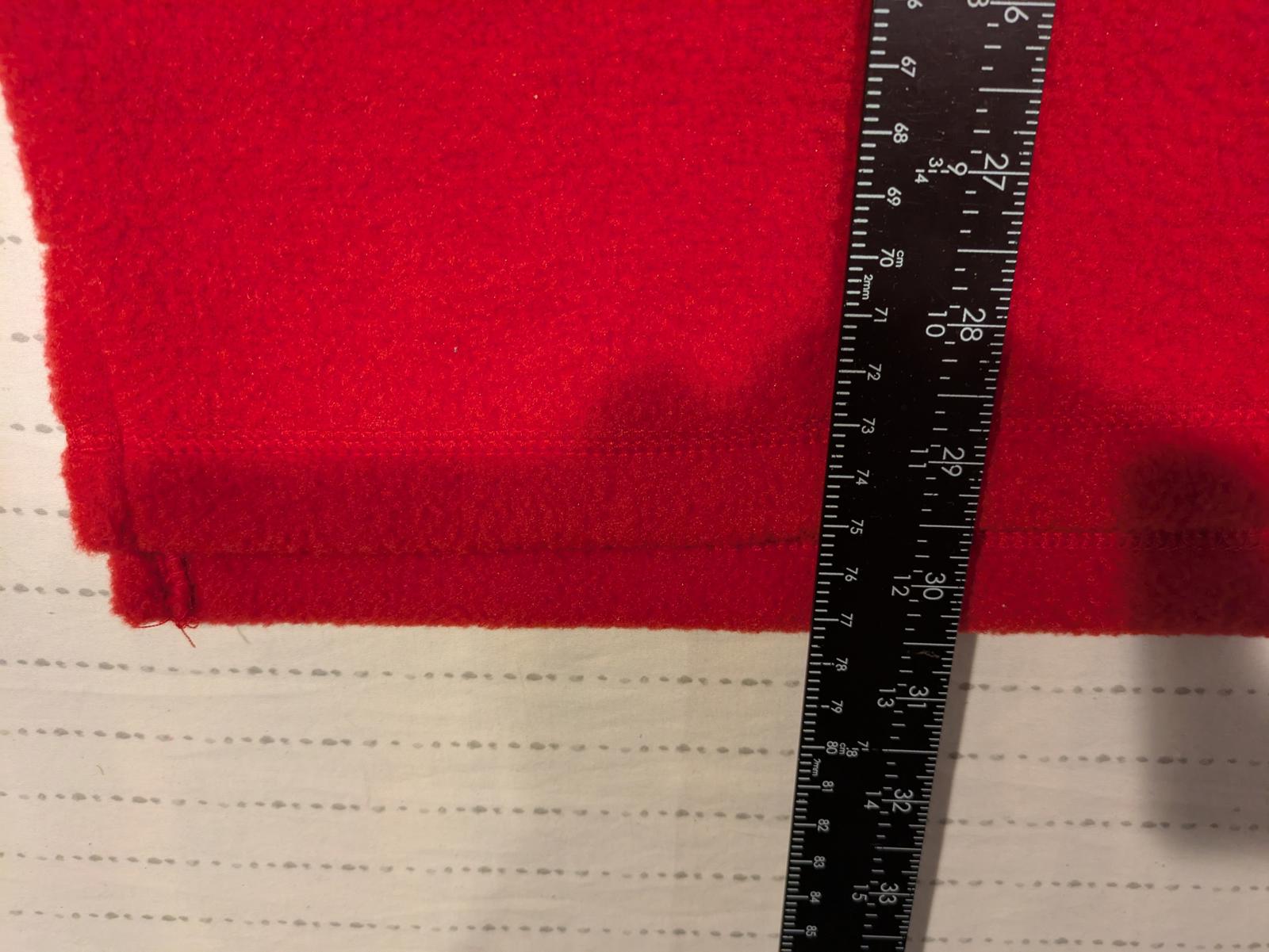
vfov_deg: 54.9
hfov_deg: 69.4
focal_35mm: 25
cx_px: 634
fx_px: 917
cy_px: 476
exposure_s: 1/60
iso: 335
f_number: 1.89
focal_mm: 5.43
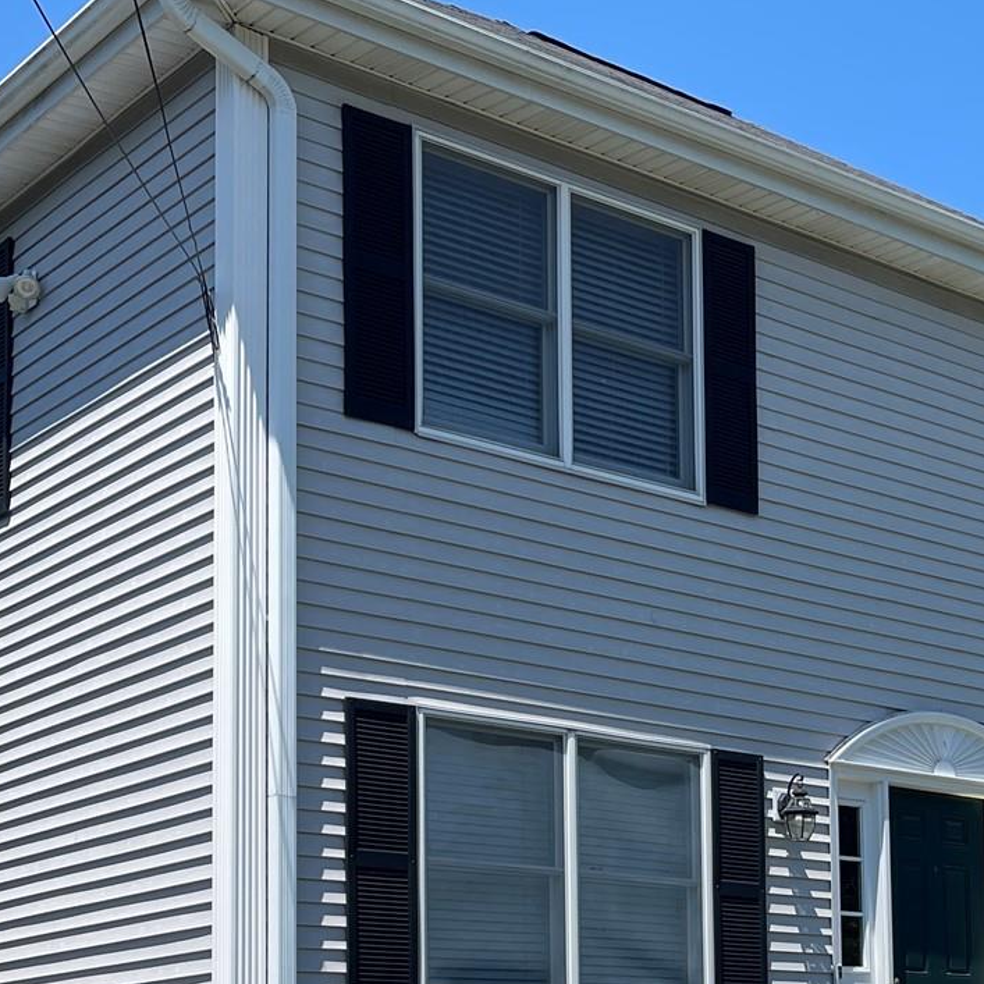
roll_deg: +0.2
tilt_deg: +5.1
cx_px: 809
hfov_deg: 26.3
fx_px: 2058
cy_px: 910
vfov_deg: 25.9
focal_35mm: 64
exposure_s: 1/4202
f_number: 1.6
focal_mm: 5.1
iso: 32
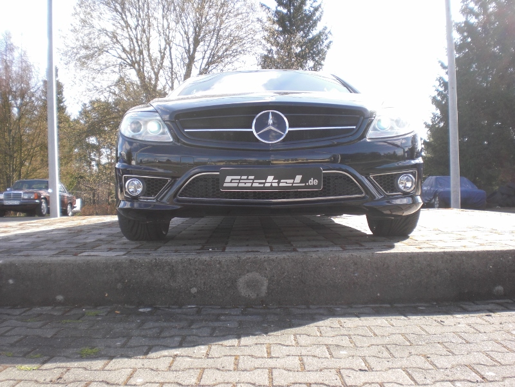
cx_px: 258
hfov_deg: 49.0
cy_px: 194
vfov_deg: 37.7
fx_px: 565
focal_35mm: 38
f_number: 3.1
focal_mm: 6.3
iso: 64
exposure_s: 1/200
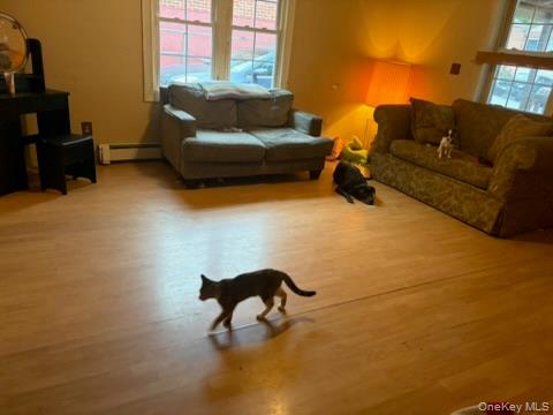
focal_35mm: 26
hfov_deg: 67.3
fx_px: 415
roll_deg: -5.1
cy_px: 208
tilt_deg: -21.3
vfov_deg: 53.1
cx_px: 276
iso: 400
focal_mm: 5.96
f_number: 1.6
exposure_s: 1/40
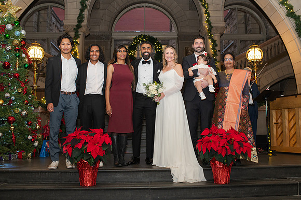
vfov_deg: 35.6
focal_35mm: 37
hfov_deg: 51.4
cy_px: 100
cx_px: 161
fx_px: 312
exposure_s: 1/200
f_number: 4
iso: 1000
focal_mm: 35
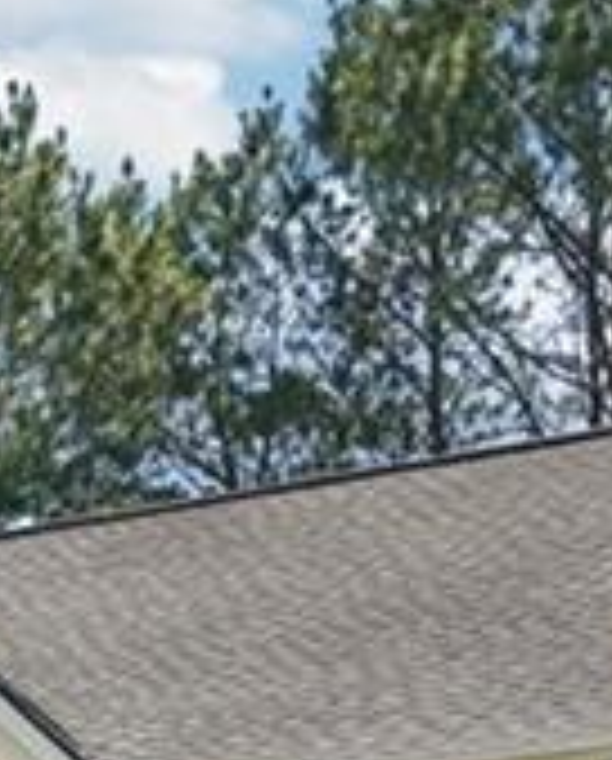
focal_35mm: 119
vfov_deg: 13.8
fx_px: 2685
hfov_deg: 12.0
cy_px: 1495
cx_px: -490
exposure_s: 1/1250
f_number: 8
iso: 800
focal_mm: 21
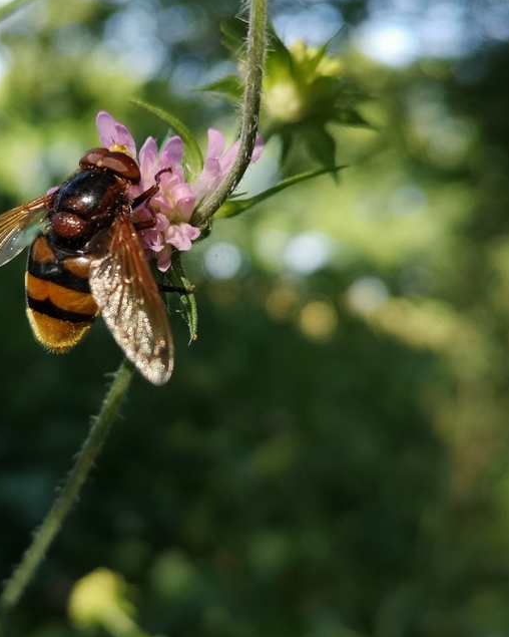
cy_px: 318
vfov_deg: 32.0
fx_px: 1111
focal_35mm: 59
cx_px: 86
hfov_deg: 25.3
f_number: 1.8
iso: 50
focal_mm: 5.58
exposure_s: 1/168
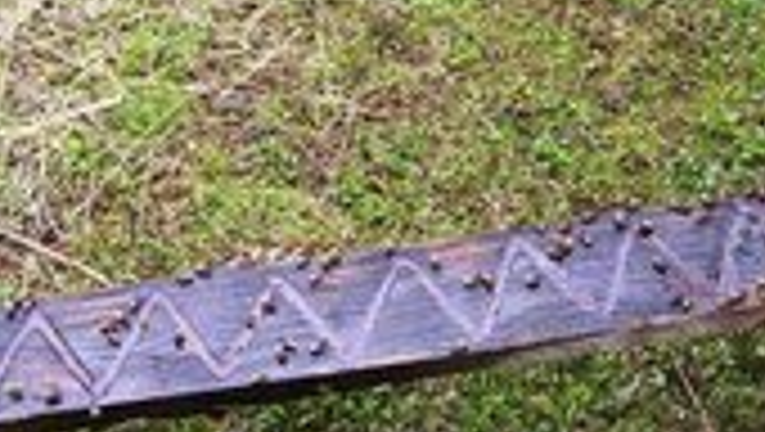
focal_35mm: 76
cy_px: 166
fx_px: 1543
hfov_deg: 27.8
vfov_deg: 15.9
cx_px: 423
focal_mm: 5.6
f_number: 2.7
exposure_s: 1/180
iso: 80
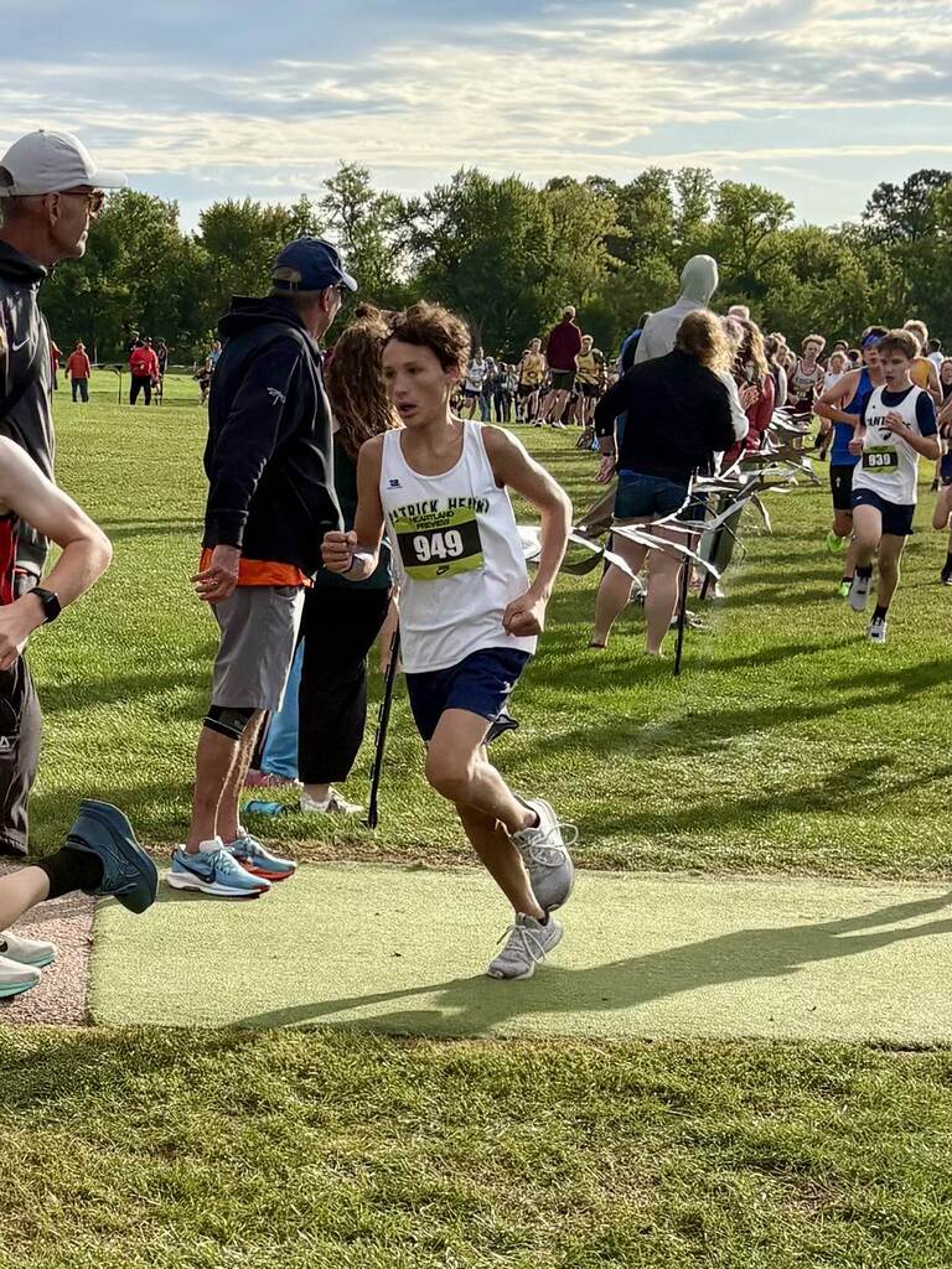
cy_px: 634
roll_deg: -4.1
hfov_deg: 53.1
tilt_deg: -13.9
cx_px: 476
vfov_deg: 67.3
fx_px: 953
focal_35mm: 26
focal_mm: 5.96
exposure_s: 1/3279
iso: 64
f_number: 1.6
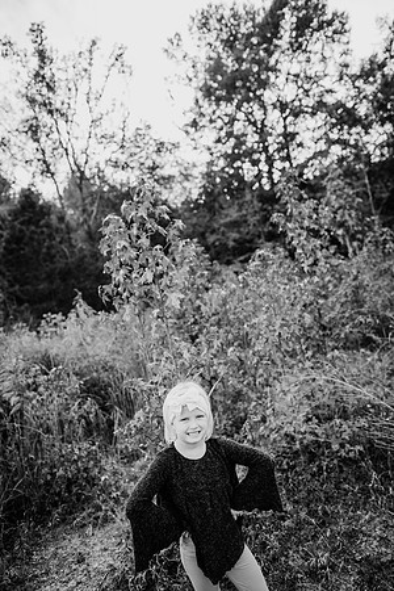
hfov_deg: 53.1
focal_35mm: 24
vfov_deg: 73.7
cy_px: 296
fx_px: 394
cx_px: 197
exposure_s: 1/1000
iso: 200
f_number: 2.5
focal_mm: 24
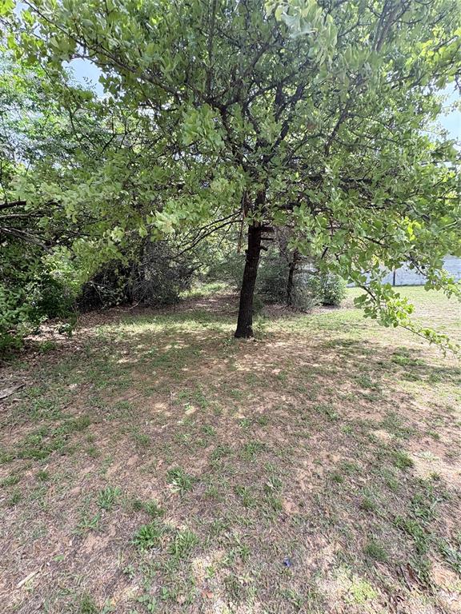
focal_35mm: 14
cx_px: 230
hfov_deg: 85.7
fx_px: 249
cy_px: 307
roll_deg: +4.1
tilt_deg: -4.9
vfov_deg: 102.1
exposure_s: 1/375
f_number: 2.2
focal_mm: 2.22
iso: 64
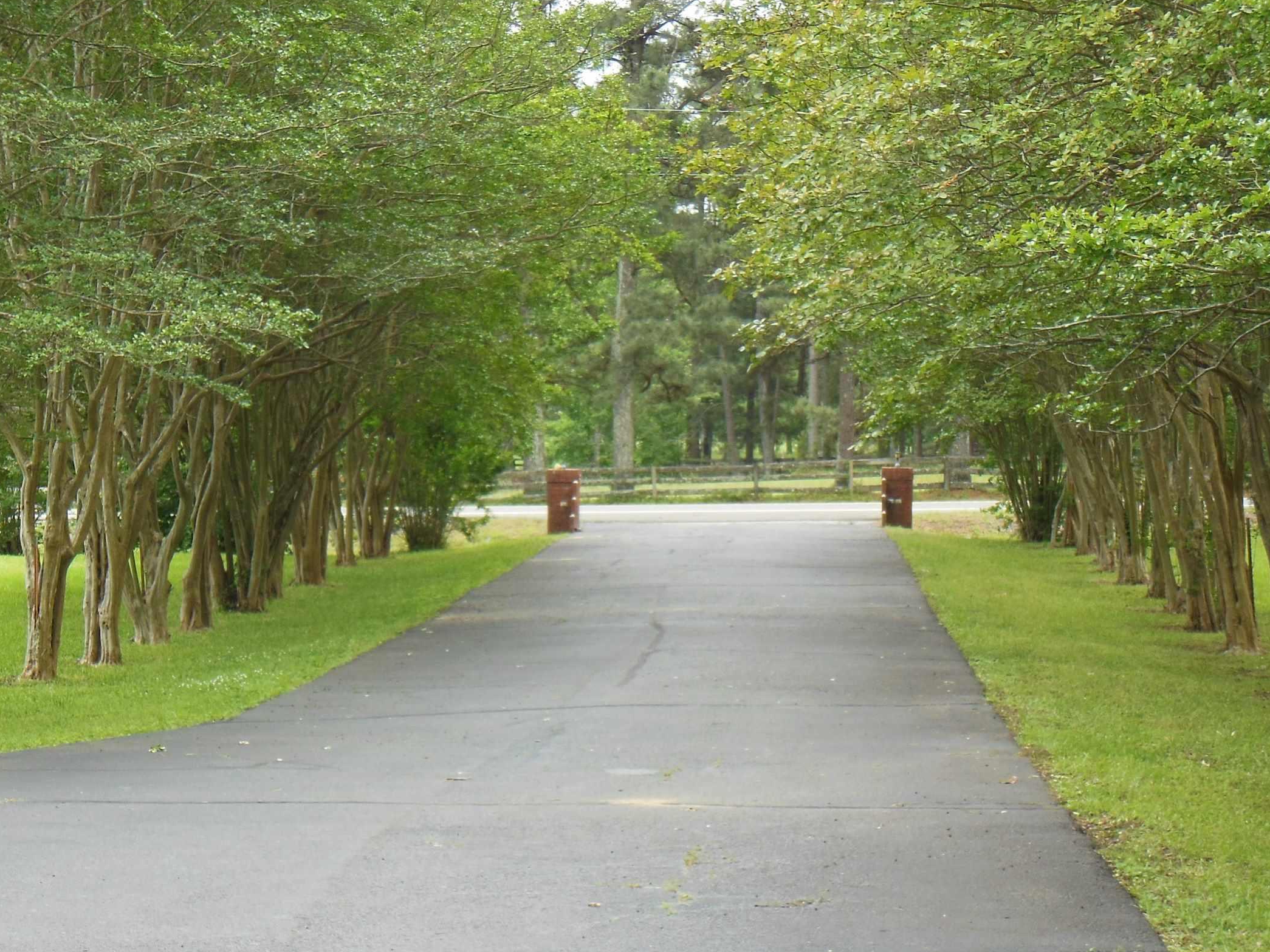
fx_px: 3559
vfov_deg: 15.2
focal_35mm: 97
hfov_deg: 20.2
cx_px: 561
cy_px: 481
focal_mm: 11.7
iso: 125
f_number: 4.3
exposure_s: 1/200
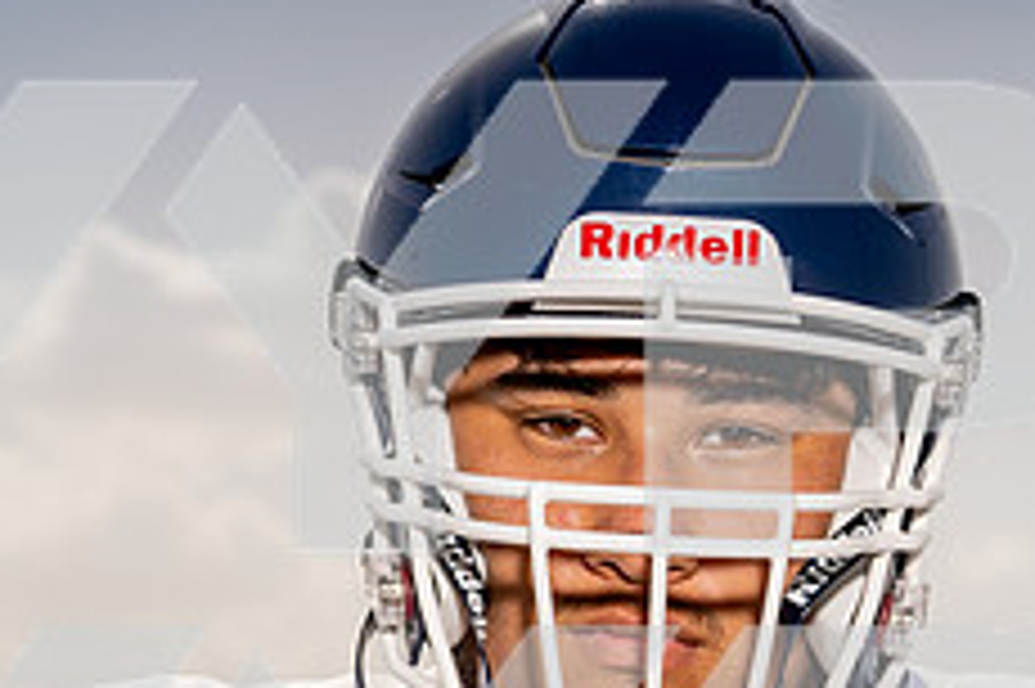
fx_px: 2902
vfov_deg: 13.1
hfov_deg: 20.2
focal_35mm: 101
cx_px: 572
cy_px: 866
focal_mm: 40
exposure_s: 1/1250
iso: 100
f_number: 4.5
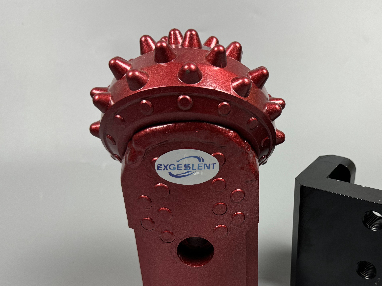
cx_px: 266
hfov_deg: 50.1
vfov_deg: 39.1
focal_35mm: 36
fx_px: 397
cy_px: 195
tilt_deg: -29.2
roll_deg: -0.7
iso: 250
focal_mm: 6.76
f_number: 1.78
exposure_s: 1/50
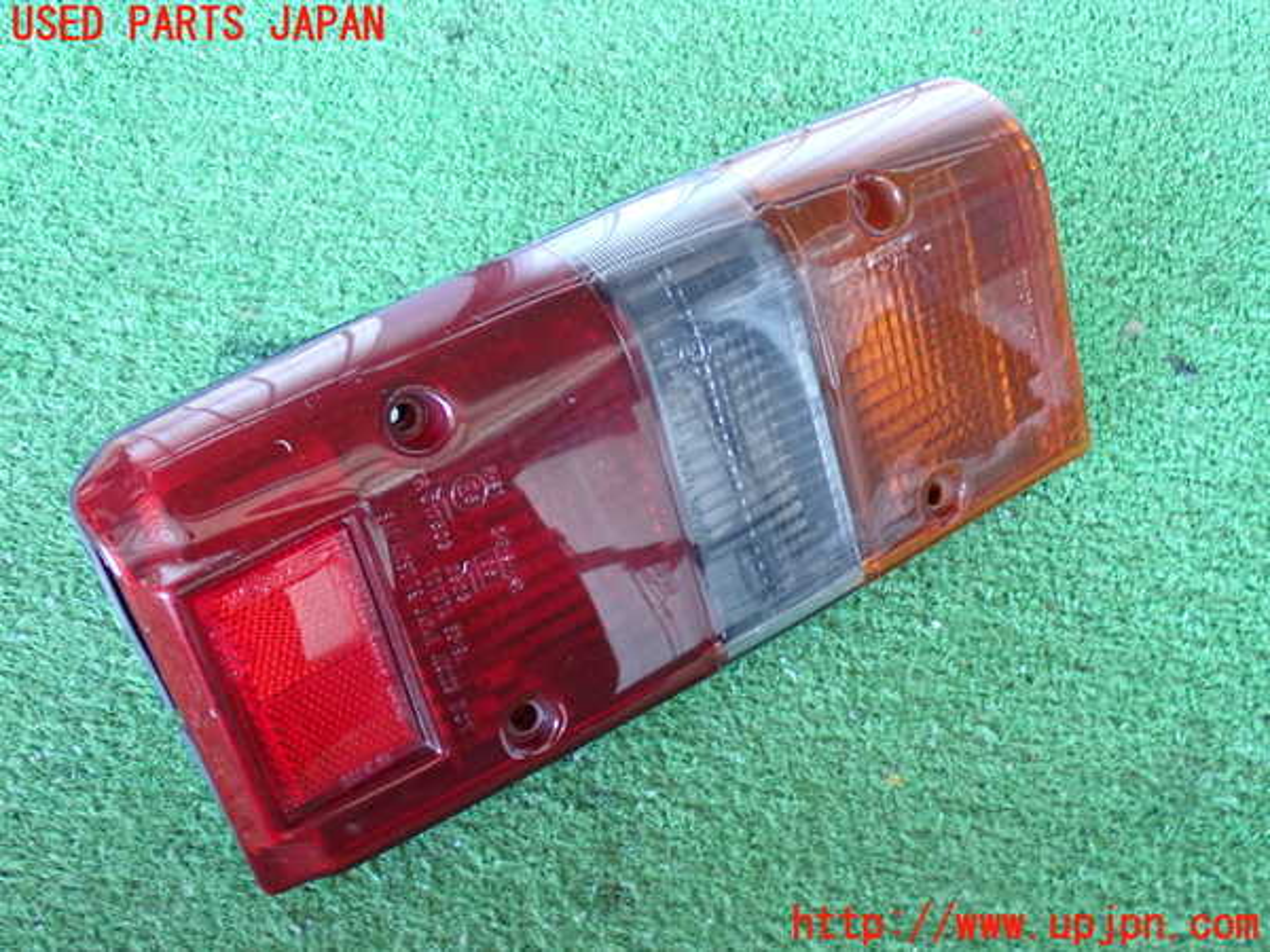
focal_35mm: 41
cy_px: 476
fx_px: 1504
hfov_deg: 45.8
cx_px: 635
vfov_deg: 35.1
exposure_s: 1/25
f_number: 2.8
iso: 800
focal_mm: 7.31
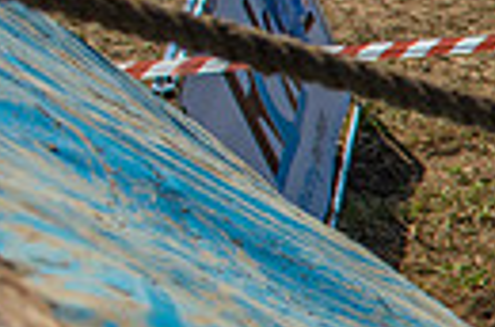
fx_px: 1783
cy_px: 457
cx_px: 1071
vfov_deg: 10.2
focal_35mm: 130
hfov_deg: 13.1
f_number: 4
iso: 100
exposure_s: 1/4000
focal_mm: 17
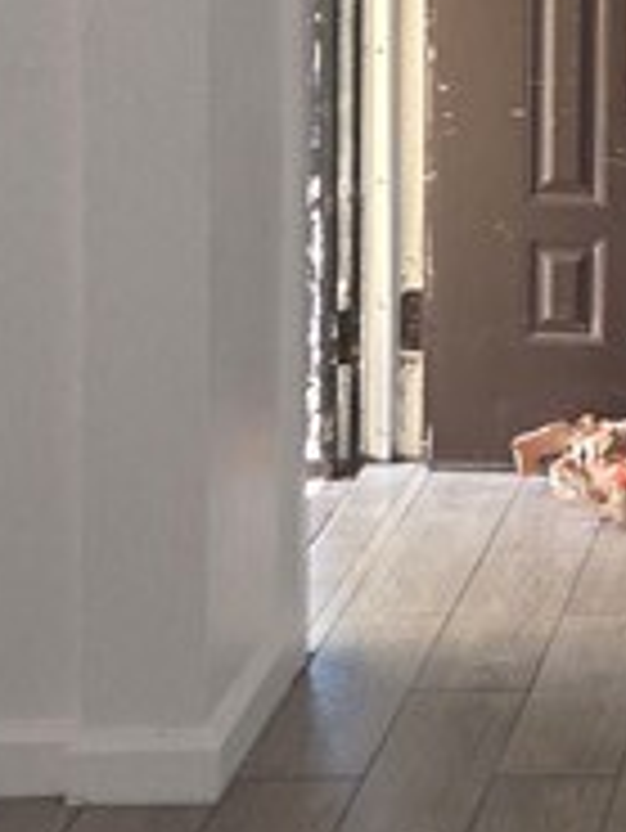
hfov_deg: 10.3
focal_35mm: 127
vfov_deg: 15.3
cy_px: 67
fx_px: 3059
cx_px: 1446
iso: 125
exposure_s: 1/24
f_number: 1.8
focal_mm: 5.4
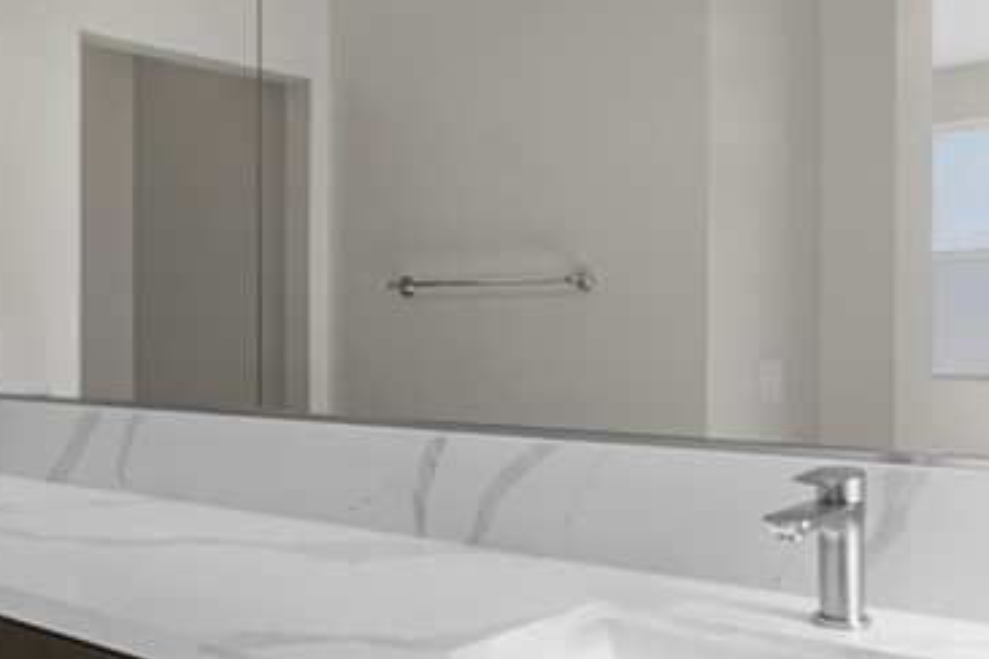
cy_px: 352
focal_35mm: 42
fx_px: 1154
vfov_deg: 31.9
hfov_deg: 45.5
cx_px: 305
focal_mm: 10
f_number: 10
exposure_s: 1/10
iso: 250
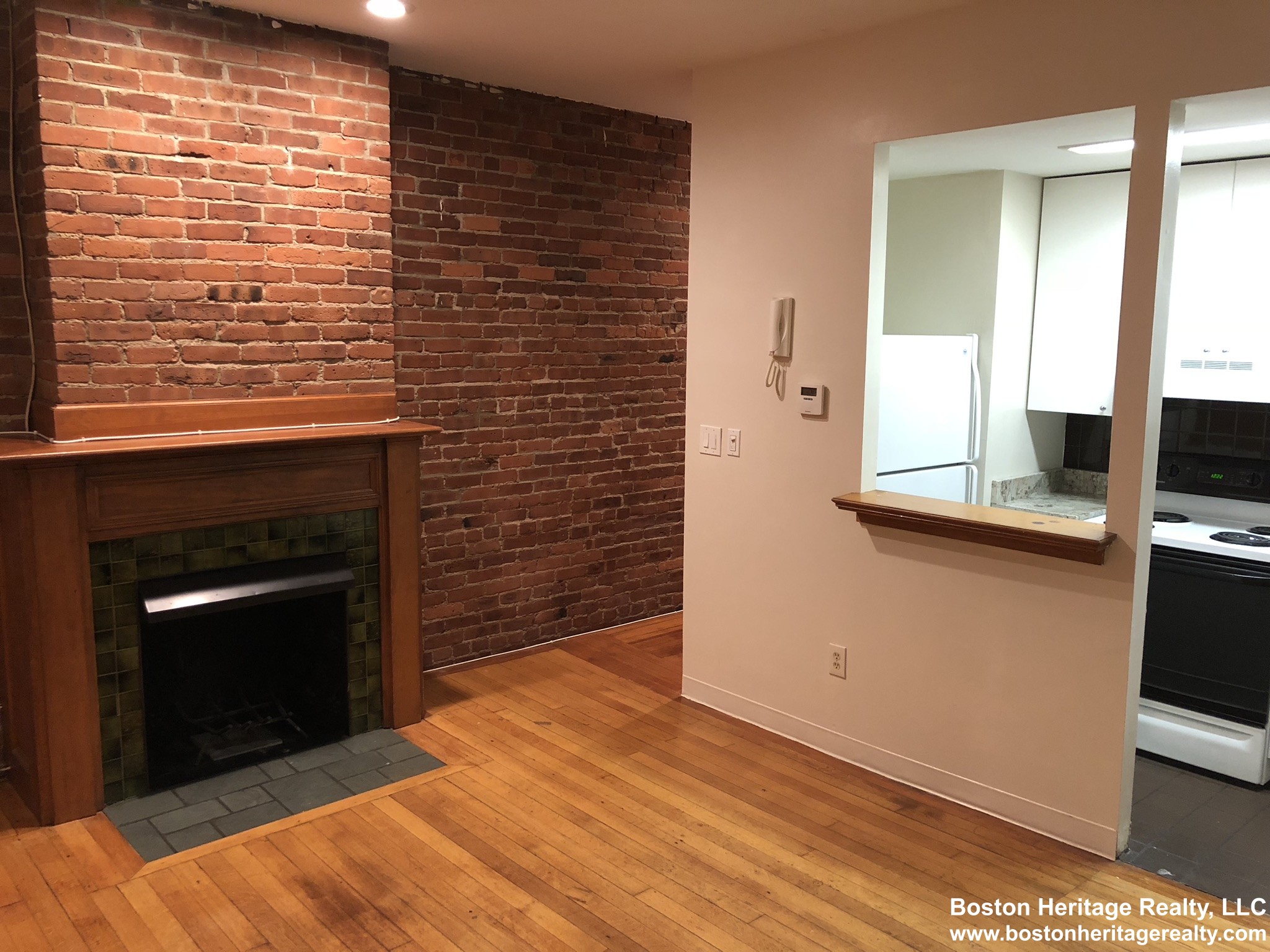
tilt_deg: -6.5
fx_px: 1027
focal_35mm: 28
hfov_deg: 63.4
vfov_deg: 49.7
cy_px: 476
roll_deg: -0.9
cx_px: 635
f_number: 1.8
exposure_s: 1/13
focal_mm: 4
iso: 100
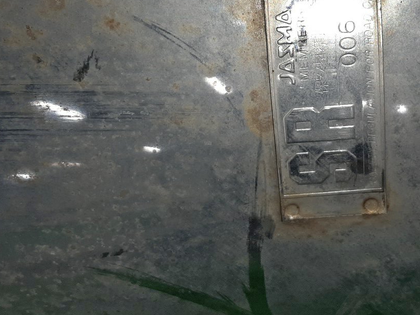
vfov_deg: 31.3
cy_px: 110
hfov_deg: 40.6
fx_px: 558
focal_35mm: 46
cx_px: 291
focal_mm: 3.93
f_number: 1.7
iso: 72
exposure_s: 1/100
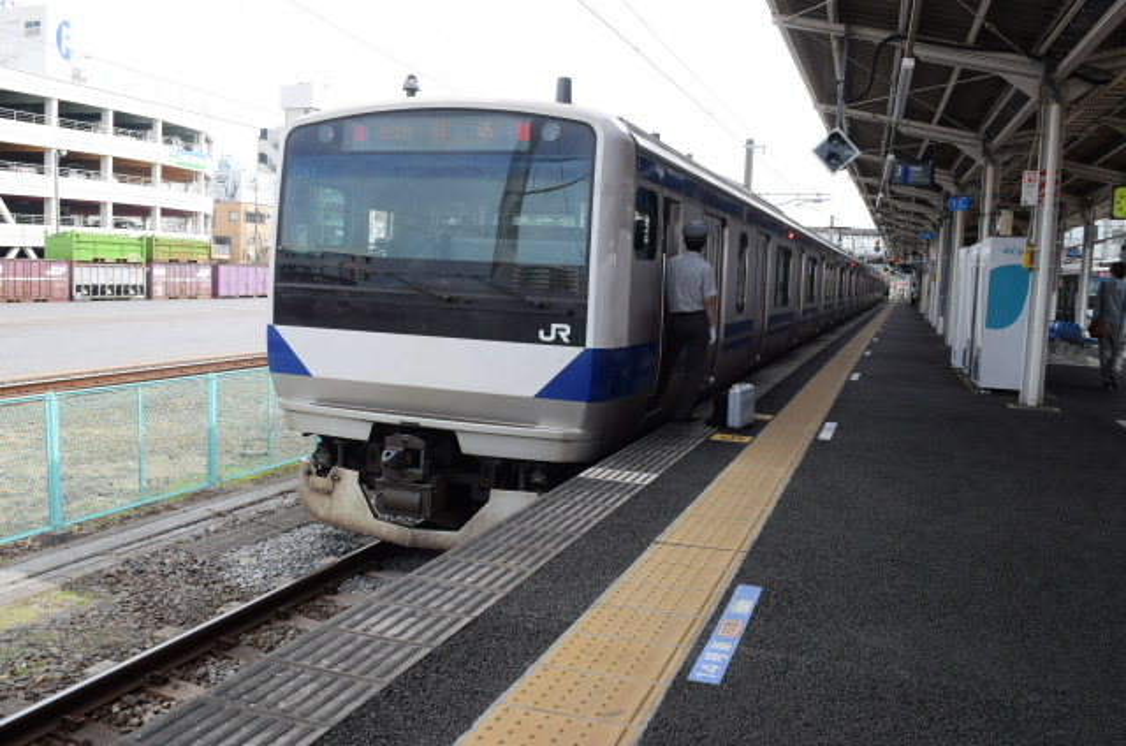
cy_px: 373
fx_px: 936
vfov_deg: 43.4
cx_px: 563
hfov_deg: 62.0
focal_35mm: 30
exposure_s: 1/320
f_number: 9
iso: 320
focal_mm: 20
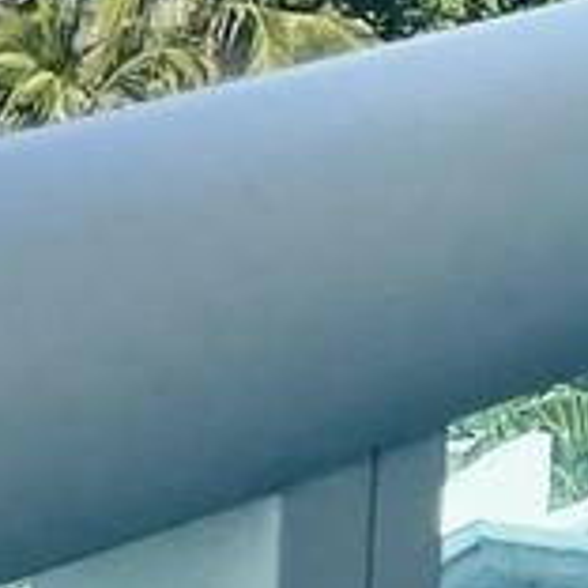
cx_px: 2676
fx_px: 4516
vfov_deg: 6.9
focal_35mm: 235
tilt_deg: +0.8
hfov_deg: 5.8
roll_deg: -2.7
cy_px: -1021
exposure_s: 1/3344
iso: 32
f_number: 1.6
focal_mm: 5.1
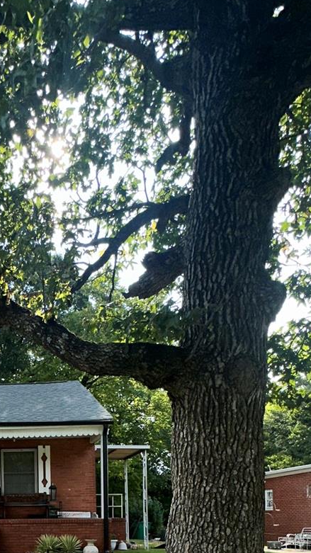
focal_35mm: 30
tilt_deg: +1.6
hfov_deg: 34.8
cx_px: -11
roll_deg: -0.4
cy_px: 511
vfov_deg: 54.8
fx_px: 440
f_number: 2.2
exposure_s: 1/1062
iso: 32
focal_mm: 2.22
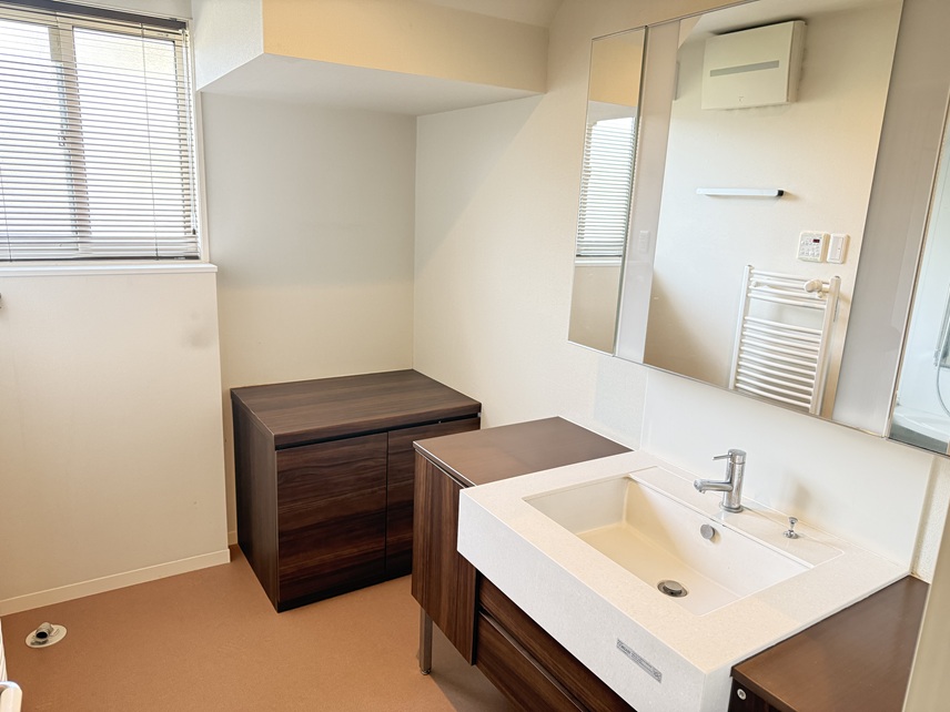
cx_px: 475
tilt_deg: -13.4
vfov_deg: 56.8
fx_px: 659
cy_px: 356
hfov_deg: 71.6
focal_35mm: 24
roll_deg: -2.3
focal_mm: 6.76
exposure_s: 1/60
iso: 400
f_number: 1.78
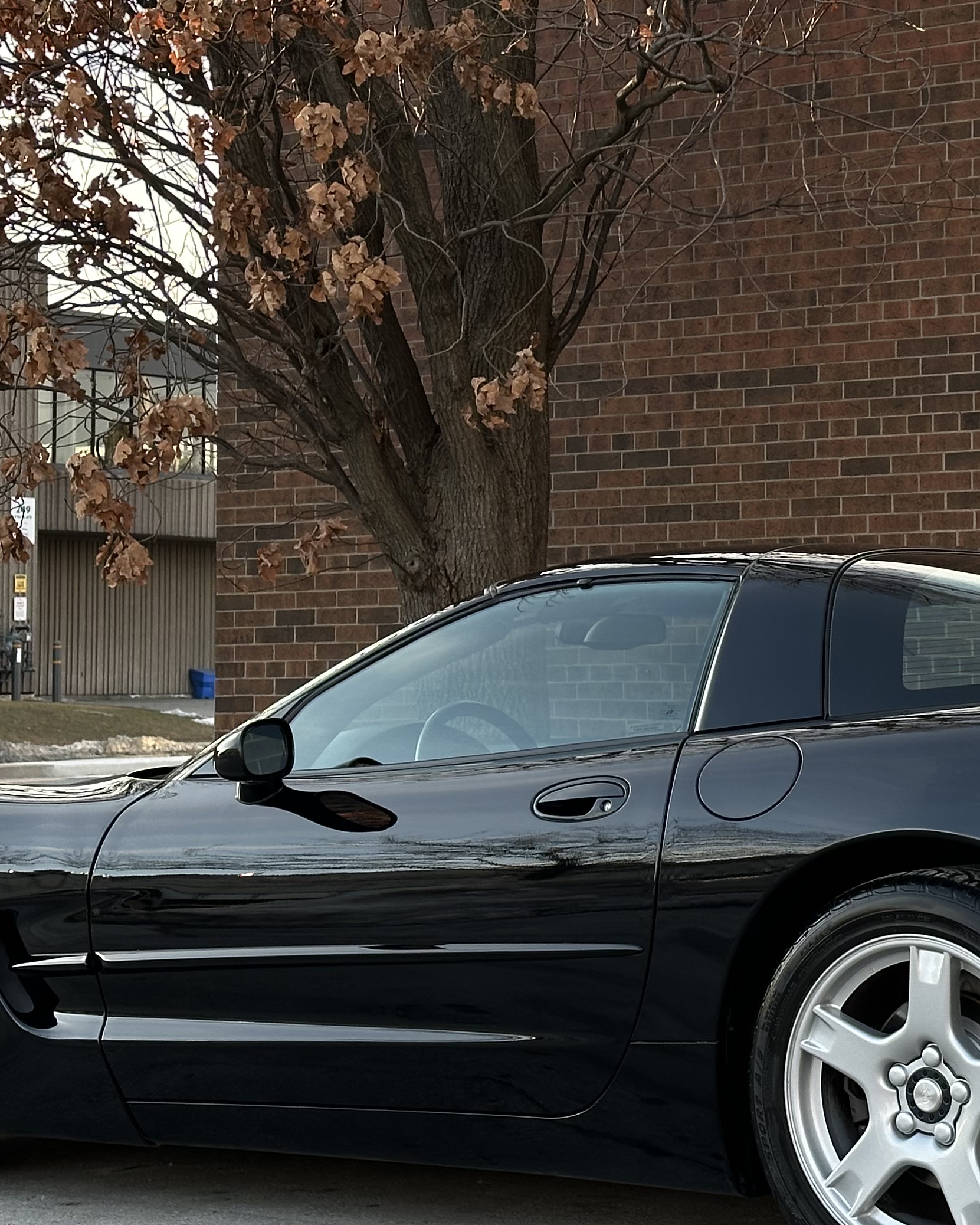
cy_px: 470
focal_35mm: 91
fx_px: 3299
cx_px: 740
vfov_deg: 21.0
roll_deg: +1.0
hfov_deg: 16.8
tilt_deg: +4.4
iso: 64
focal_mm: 6.86
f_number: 1.78
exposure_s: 1/450
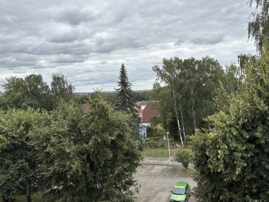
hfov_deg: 53.9
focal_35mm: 34
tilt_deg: -0.9
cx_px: 143
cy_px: 95
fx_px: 264
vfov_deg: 41.8
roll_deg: +3.4
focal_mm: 5.96
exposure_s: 1/1876
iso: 50
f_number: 1.6
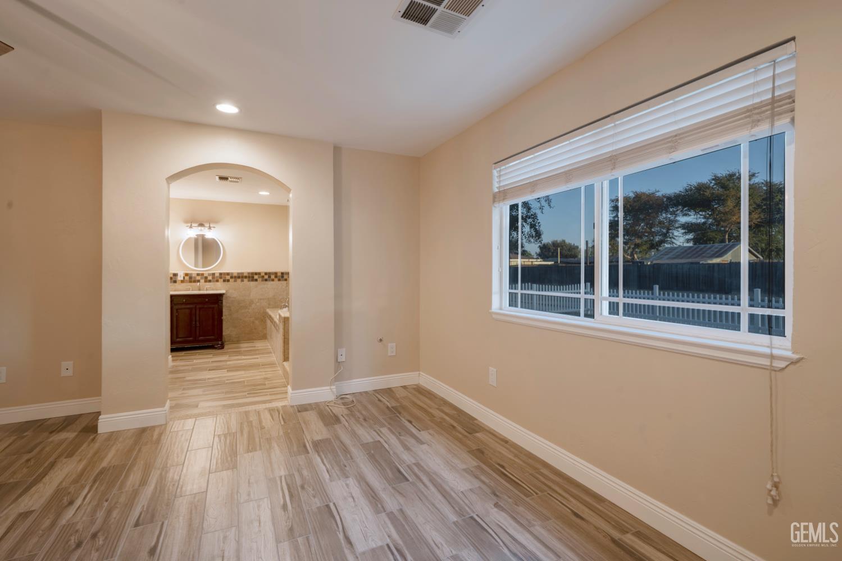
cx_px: 421
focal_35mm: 16
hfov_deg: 96.7
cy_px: 280
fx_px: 374
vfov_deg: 73.8
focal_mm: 16
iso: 200
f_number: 9
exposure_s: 1/160
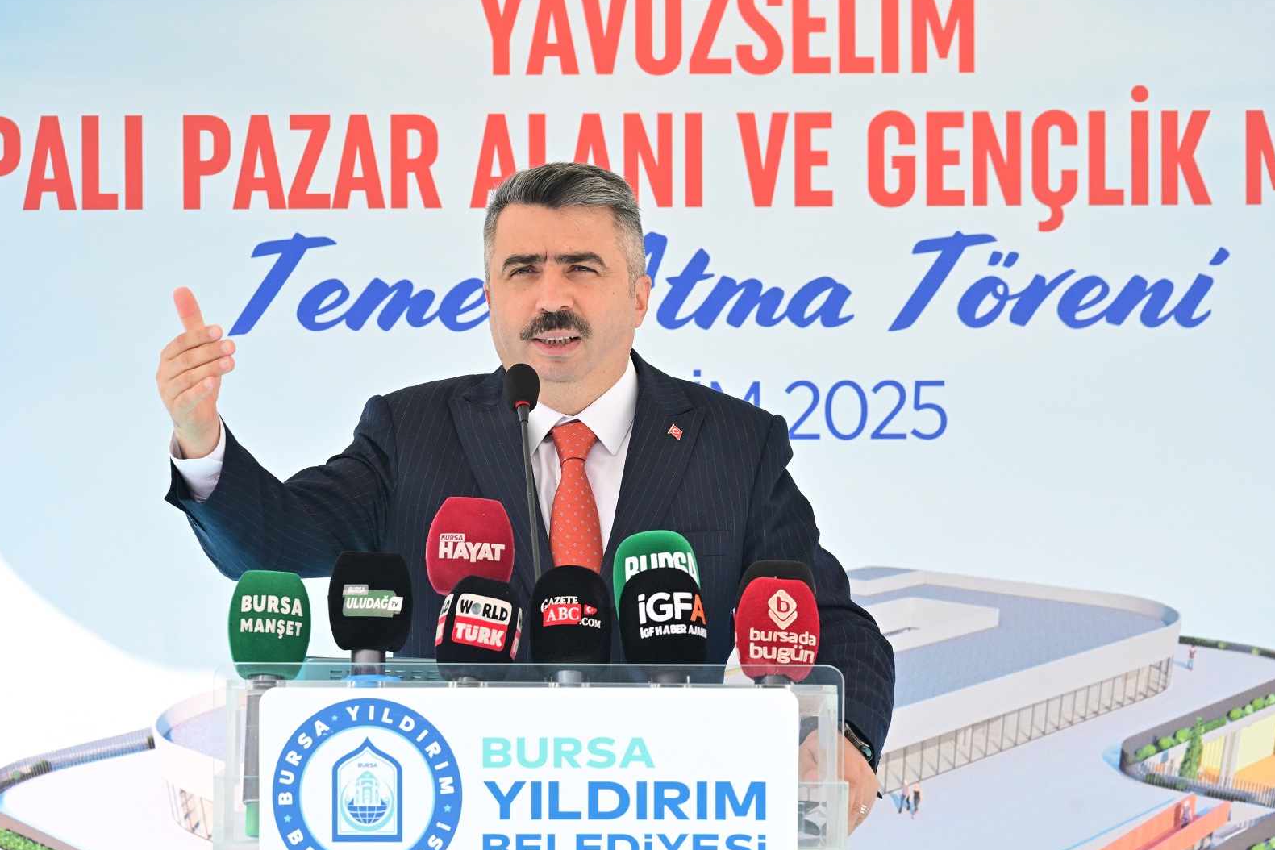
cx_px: 581
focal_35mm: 253
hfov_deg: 8.1
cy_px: 409
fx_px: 8960
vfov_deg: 5.4
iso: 800
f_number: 8
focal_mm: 200
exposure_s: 1/800
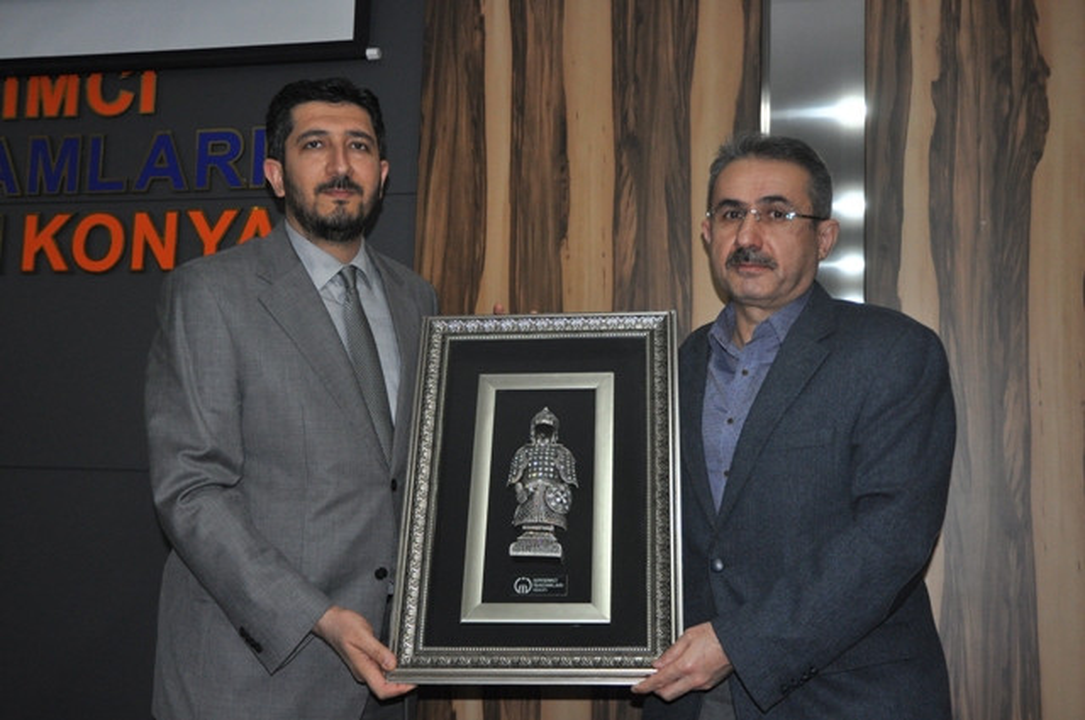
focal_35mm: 44
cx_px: 542
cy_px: 360
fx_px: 1309
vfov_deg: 30.8
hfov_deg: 45.0
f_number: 3.8
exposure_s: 1/60
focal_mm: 29
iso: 800
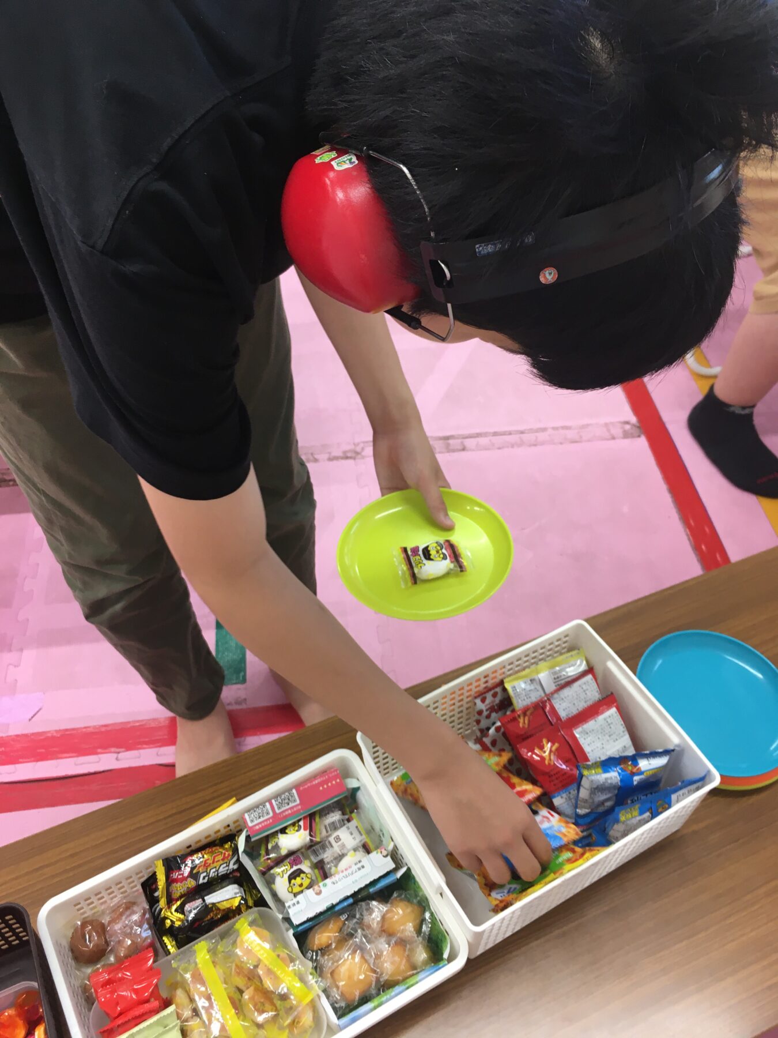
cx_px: 389
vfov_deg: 61.7
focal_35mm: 29
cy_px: 519
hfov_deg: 48.2
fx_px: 869
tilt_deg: -48.1
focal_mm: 4.15
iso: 50
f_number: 2.2
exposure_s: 1/30
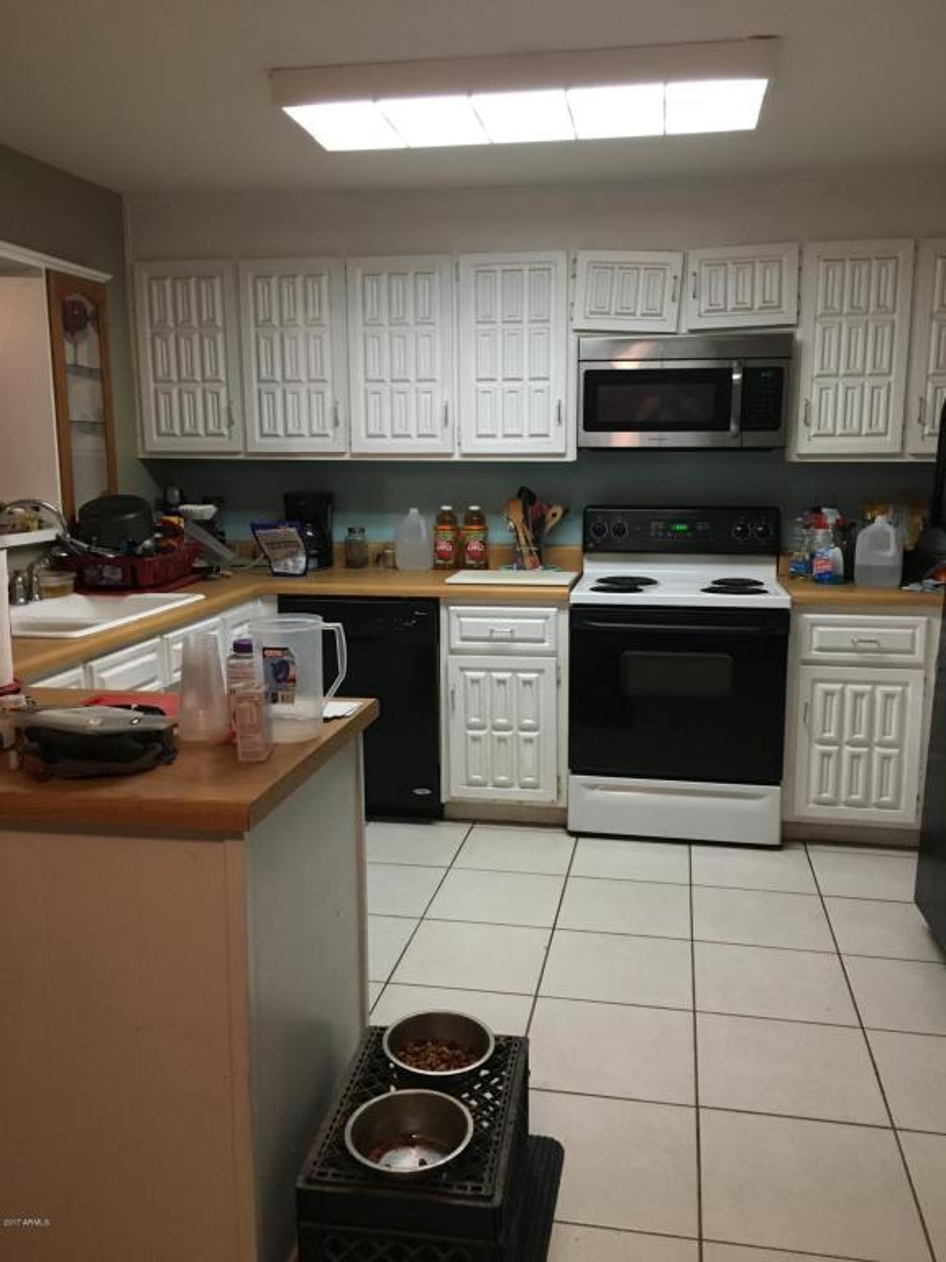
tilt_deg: -9.3
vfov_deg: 61.7
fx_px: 1057
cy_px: 631
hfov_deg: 48.2
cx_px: 473
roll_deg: +1.3
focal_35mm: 29
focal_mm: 4.15
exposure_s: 1/30
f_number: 2.2
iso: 160
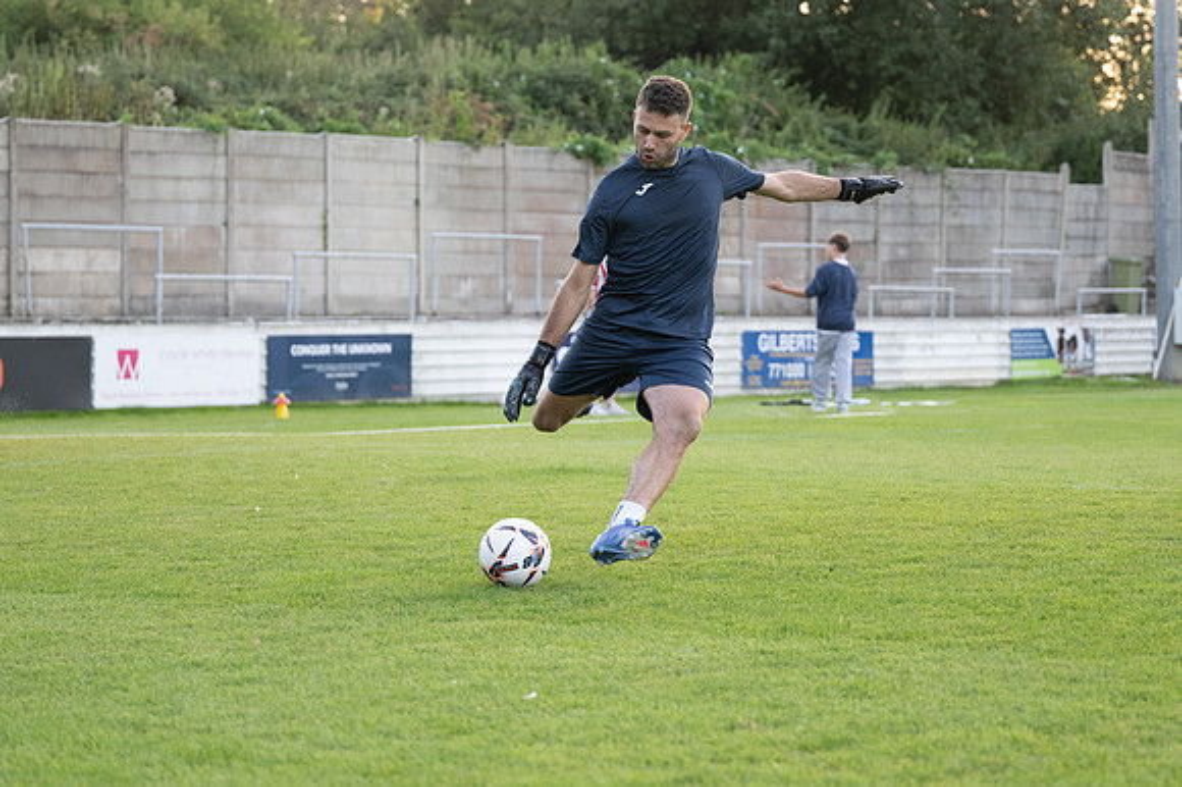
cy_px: 394
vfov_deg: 13.0
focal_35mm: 105
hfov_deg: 19.5
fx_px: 3445
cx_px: 591
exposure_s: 1/640
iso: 1000
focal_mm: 70
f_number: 2.8
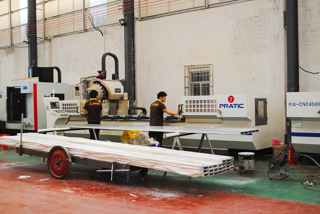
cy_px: 107
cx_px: 160
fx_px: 400
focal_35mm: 45
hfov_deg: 43.6
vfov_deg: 29.9
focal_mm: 30
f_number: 5
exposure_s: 1/40
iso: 100
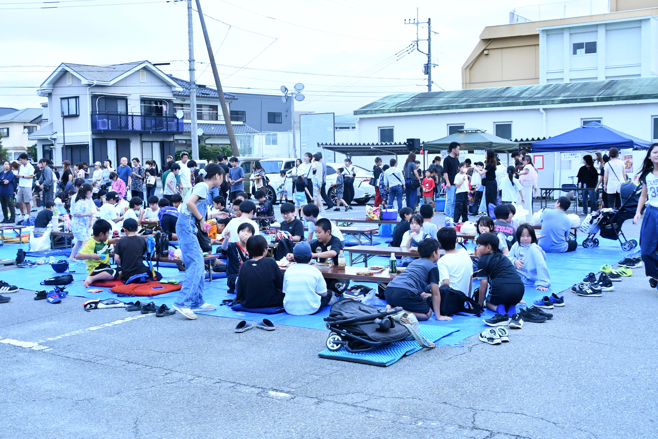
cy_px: 220
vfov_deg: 31.9
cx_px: 329
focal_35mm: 42
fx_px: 768
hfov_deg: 46.4
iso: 1000
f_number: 6.3
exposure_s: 1/160
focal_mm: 28
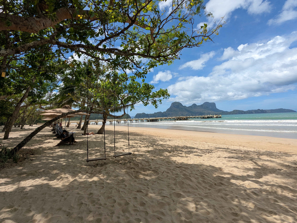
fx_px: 137
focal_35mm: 16
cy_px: 112
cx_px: 148
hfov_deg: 94.5
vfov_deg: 78.1
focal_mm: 2.35
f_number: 2.2
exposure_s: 1/2326
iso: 49
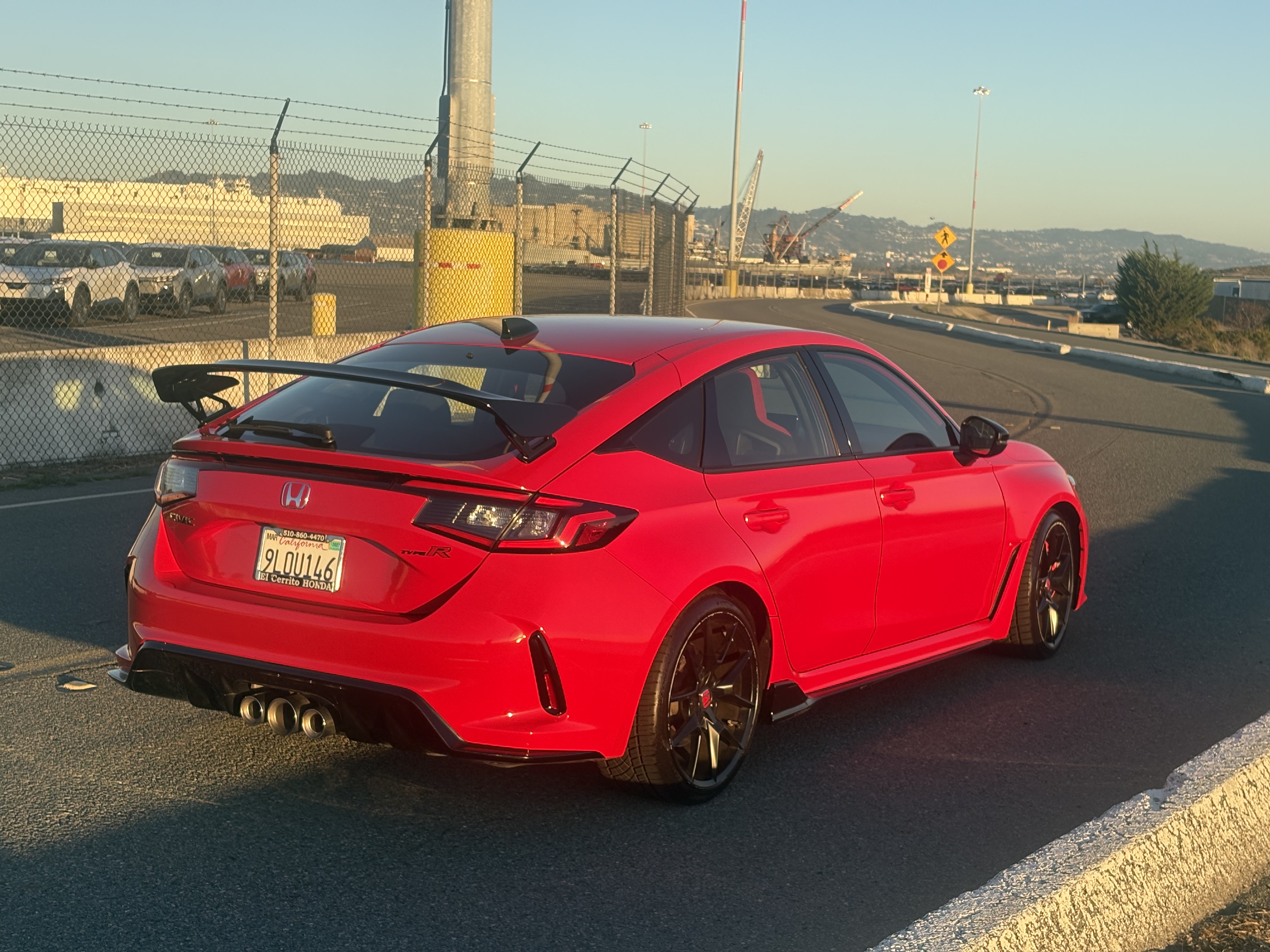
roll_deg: -1.4
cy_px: 476
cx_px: 635
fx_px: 1908
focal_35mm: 52
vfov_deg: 28.0
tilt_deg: -6.7
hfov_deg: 36.8
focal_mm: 5.96
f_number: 1.6
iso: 40
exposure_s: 1/1339
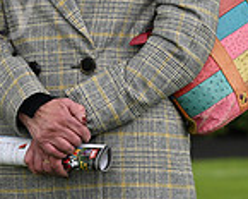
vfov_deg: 2.2
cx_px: -176
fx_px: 5087
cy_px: -85
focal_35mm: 693
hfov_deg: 2.8
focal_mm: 185
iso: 640
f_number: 6.3
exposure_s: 1/640
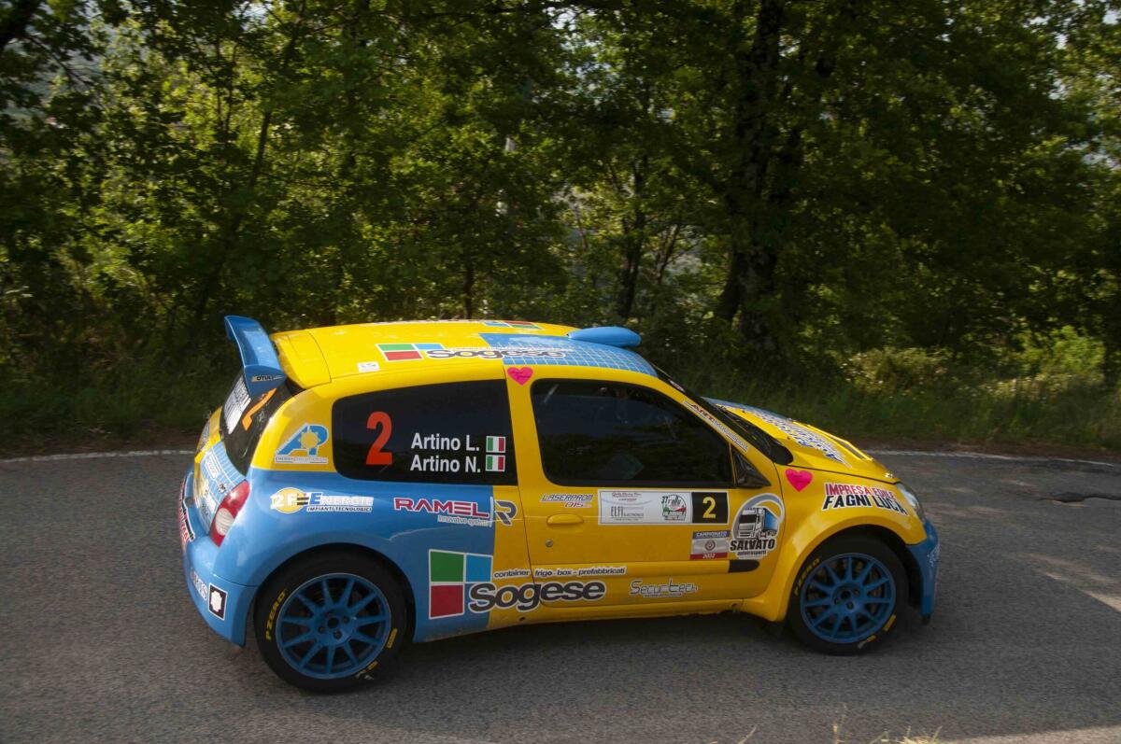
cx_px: 560
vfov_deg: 35.4
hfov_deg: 51.3
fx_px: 1166
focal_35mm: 38
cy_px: 372
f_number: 5
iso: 320
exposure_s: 1/1000
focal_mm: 25
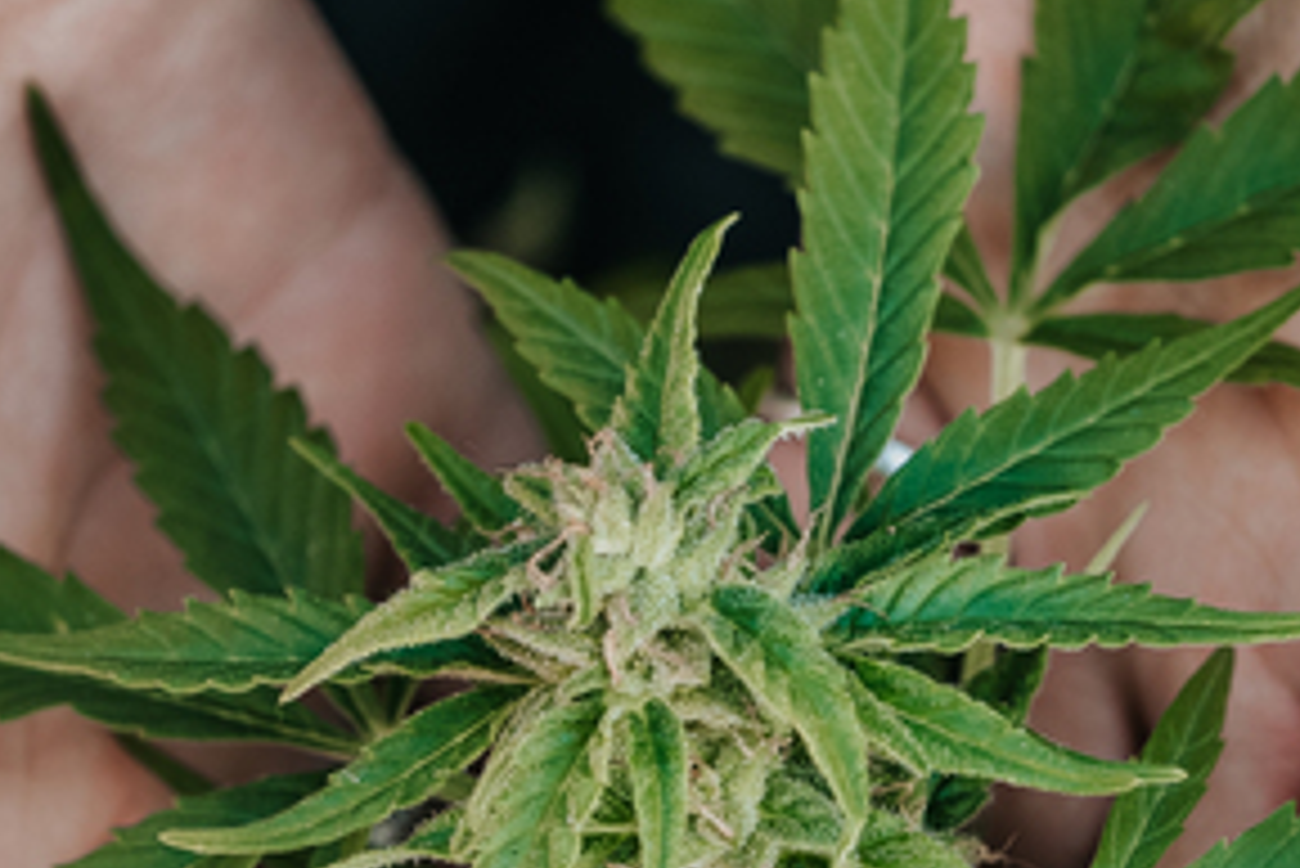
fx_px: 8996
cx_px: 823
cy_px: 576
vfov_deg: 5.5
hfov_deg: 8.3
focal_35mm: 249
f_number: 5.6
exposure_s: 1/160
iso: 400
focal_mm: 90
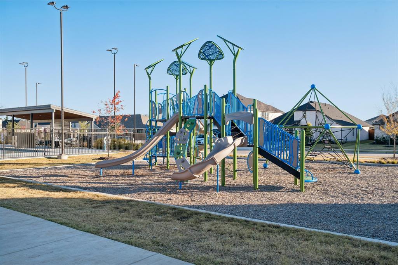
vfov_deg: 43.6
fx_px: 332
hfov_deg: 61.9
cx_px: 199
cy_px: 132
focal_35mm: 30
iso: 400
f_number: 8
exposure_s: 1/640
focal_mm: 30
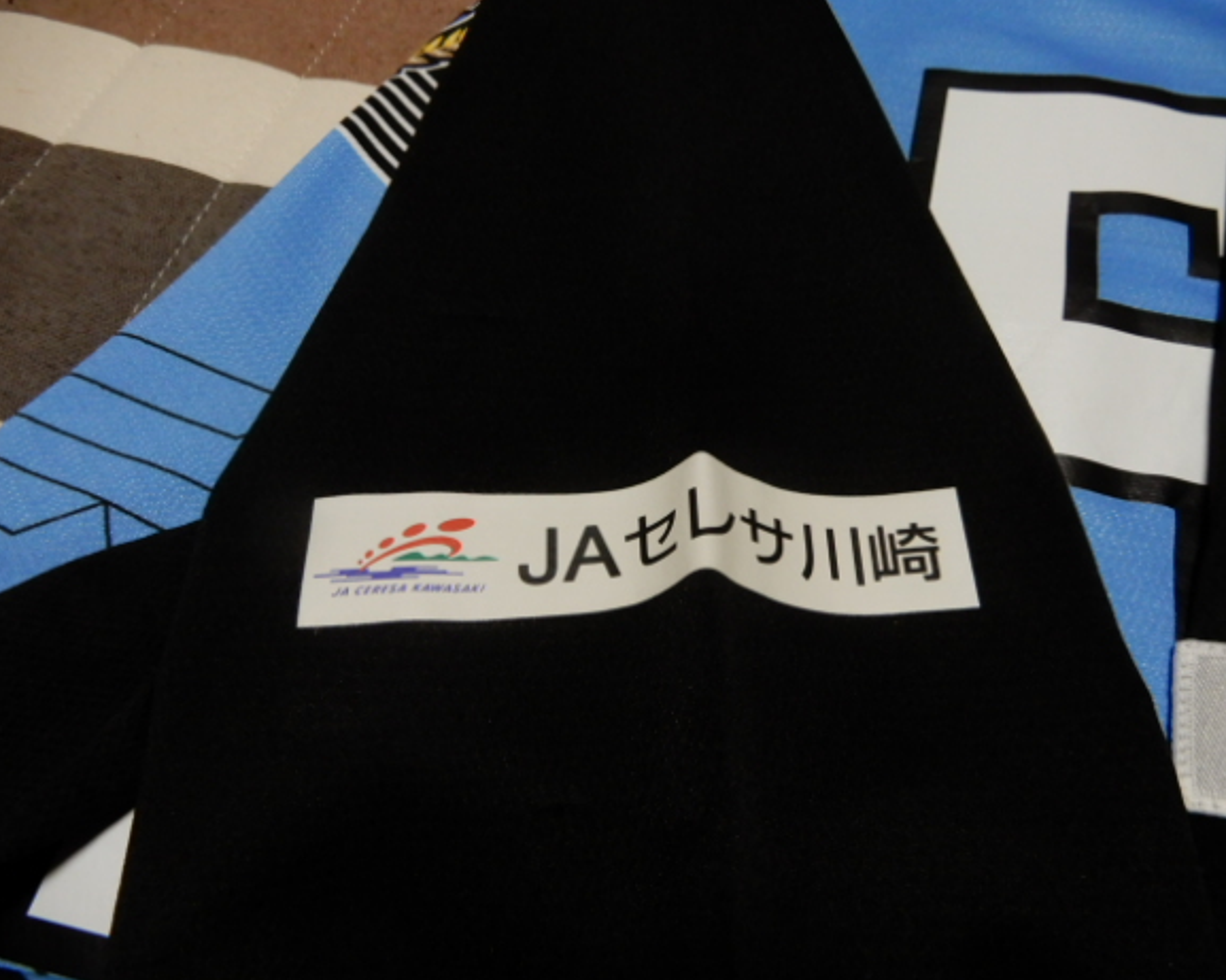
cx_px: 659
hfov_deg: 66.0
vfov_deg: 54.9
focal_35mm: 26
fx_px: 943
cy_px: 502
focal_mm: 4.3
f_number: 3.4
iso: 320
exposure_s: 1/30
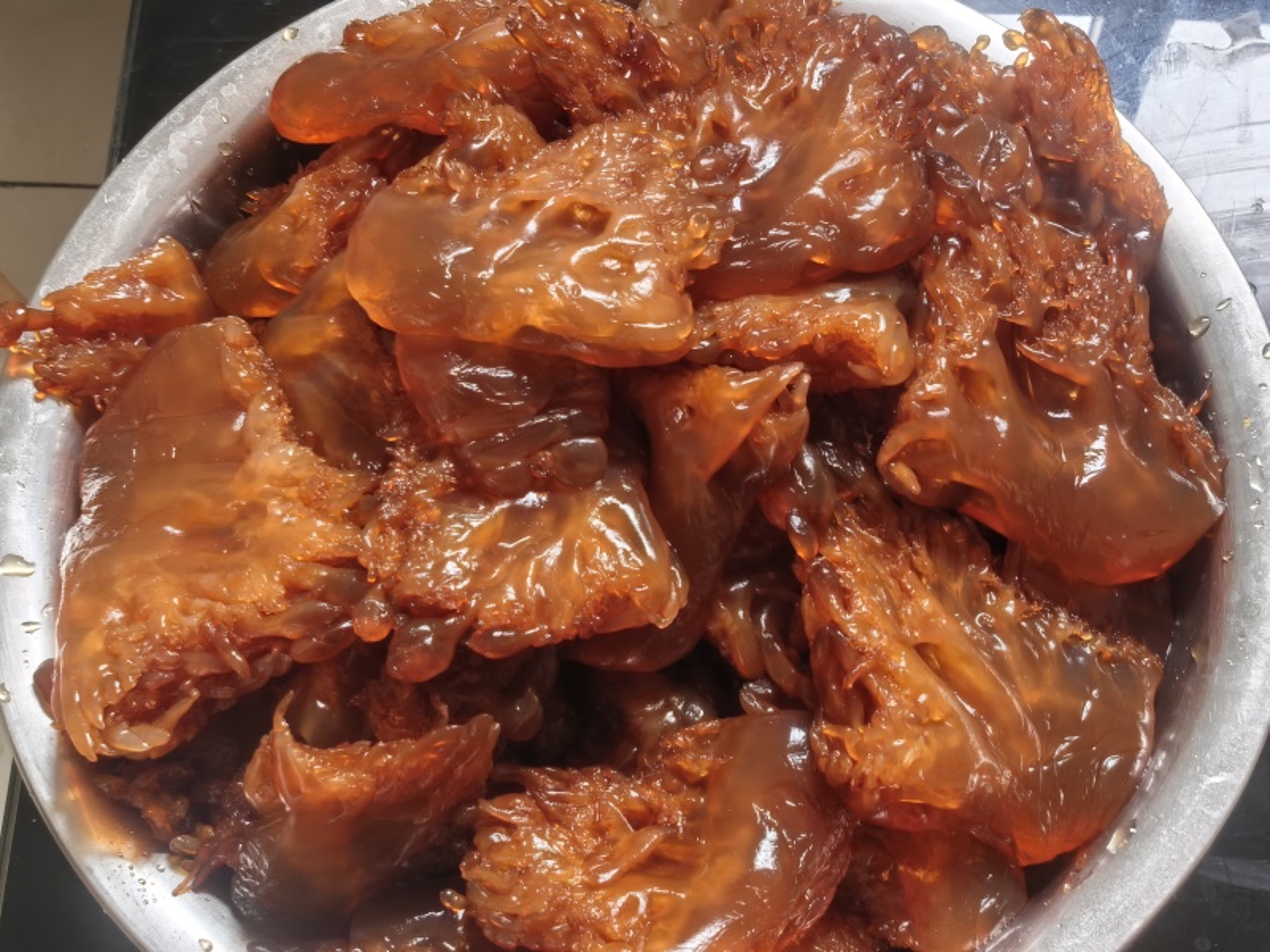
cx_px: 635
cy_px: 476
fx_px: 2091
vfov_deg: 25.7
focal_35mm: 57
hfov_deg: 33.8
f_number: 4
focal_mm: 6.98
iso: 320
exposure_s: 1/33.3
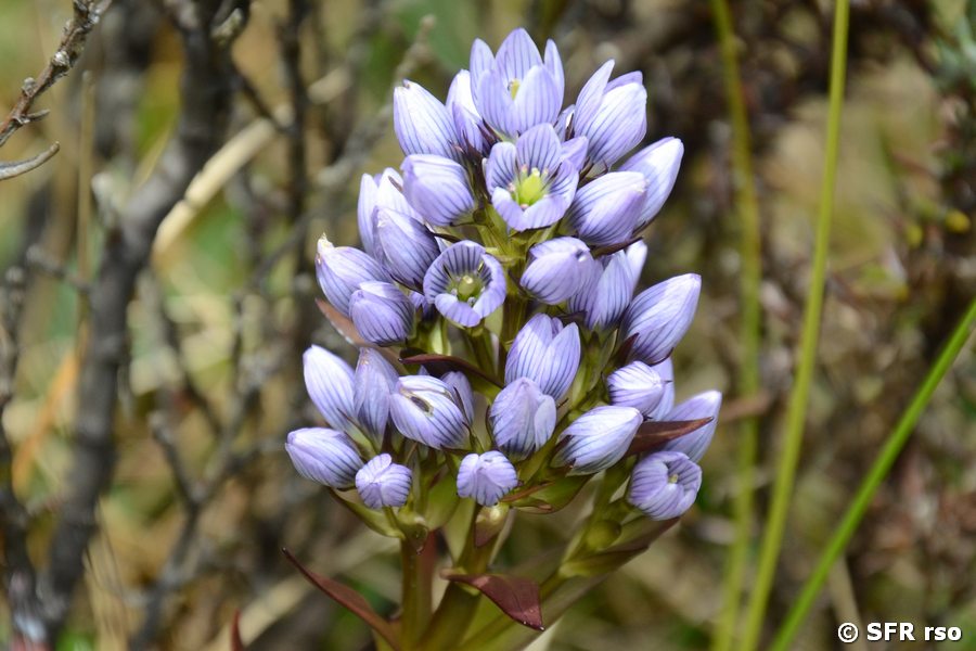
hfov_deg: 13.0
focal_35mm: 158
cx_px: 488
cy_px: 326
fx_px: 4270
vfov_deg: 8.7
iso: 640
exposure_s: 1/640
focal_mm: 105
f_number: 6.3
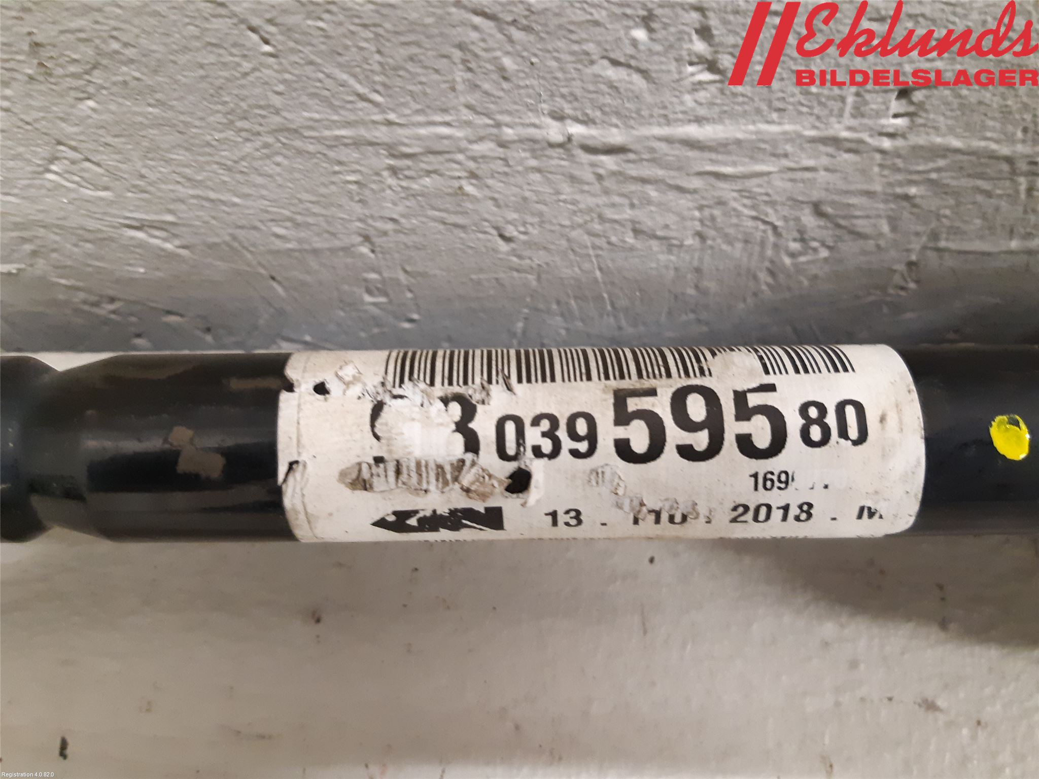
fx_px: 780
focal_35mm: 26
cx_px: 520
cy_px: 390
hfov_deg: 67.3
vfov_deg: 53.1
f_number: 1.7
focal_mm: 3.93
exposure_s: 1/25
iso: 320
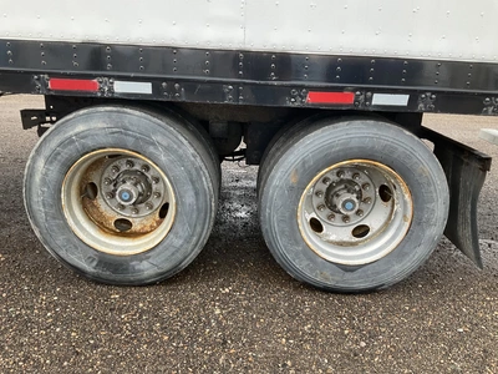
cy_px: 187
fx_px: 417
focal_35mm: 29
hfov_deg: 61.7
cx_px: 249
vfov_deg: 48.2
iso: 16
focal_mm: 3
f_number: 1.8
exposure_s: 1/126
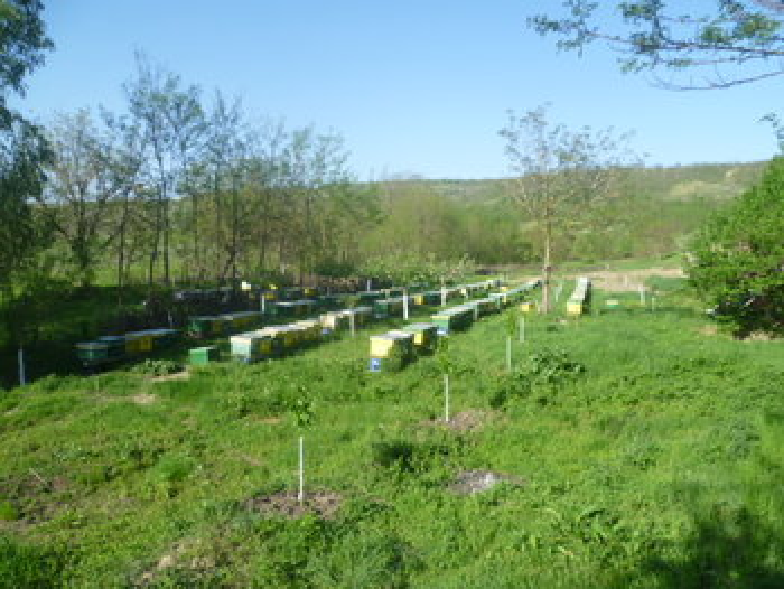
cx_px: 392
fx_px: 635
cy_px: 294
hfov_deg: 63.4
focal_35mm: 28
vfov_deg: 49.8
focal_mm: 5
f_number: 2.8
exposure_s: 1/80
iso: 80
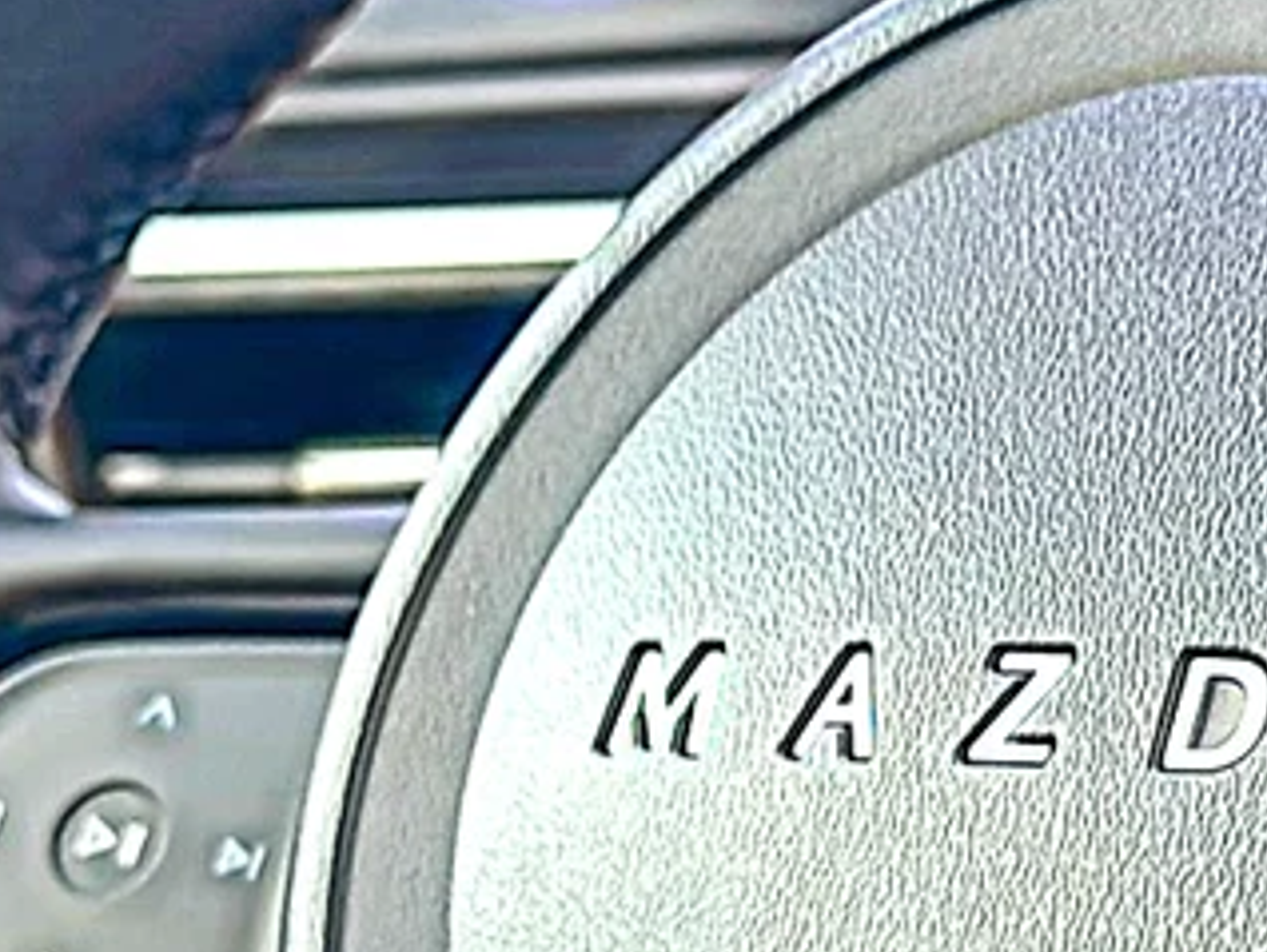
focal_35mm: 110
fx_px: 4029
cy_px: 811
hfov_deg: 17.8
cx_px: 892
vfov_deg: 13.4
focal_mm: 6.86
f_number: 1.78
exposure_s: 1/167
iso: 100
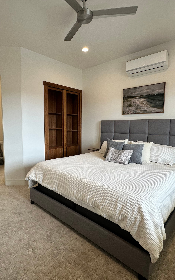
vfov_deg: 85.1
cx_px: 77
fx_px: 153
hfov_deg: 59.5
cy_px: 139
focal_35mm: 20
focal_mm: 2.22
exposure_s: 1/120
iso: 100
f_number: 2.2
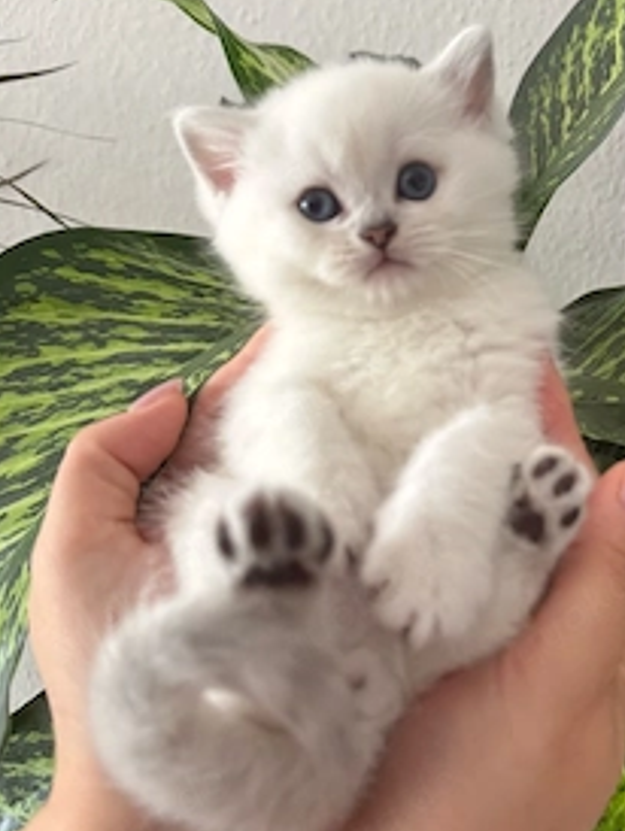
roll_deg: -0.4
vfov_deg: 52.6
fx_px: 841
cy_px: 394
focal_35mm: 35
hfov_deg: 40.1
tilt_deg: -6.4
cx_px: 434
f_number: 1.78
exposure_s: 1/60
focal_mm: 6.76
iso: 250
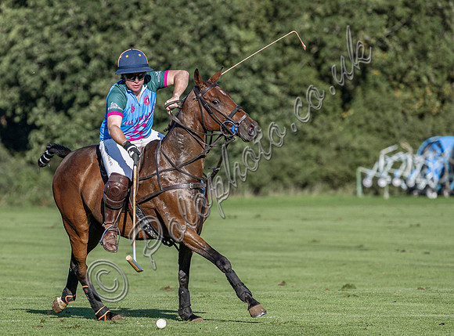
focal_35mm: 519
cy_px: 270
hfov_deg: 3.8
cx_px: 107
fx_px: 6777
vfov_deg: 2.8
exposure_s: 1/2500
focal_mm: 250
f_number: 5
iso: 400
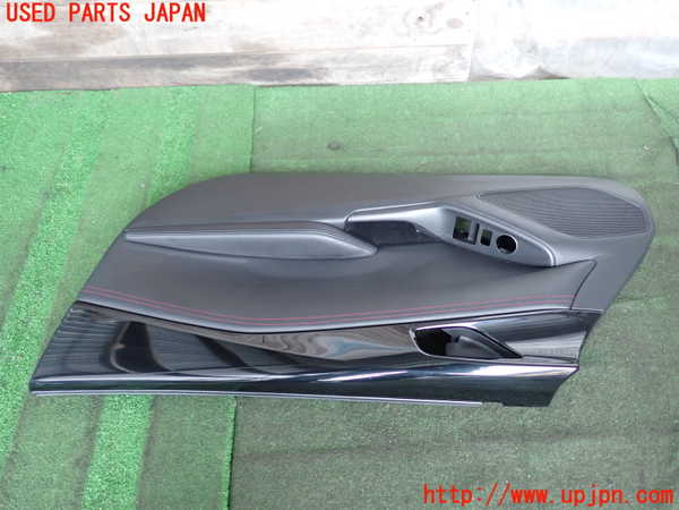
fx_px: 588
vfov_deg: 46.8
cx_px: 340
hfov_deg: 60.0
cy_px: 255
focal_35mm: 30
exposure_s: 1/30
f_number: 2.3
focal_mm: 5.4
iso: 500
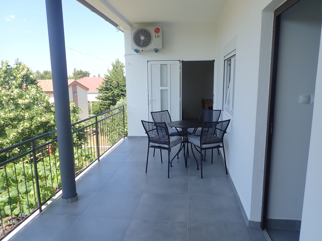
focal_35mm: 25
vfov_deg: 54.9
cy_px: 120
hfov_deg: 69.4
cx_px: 161
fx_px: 233
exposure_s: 1/400
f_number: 2.8
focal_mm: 4.5
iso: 100
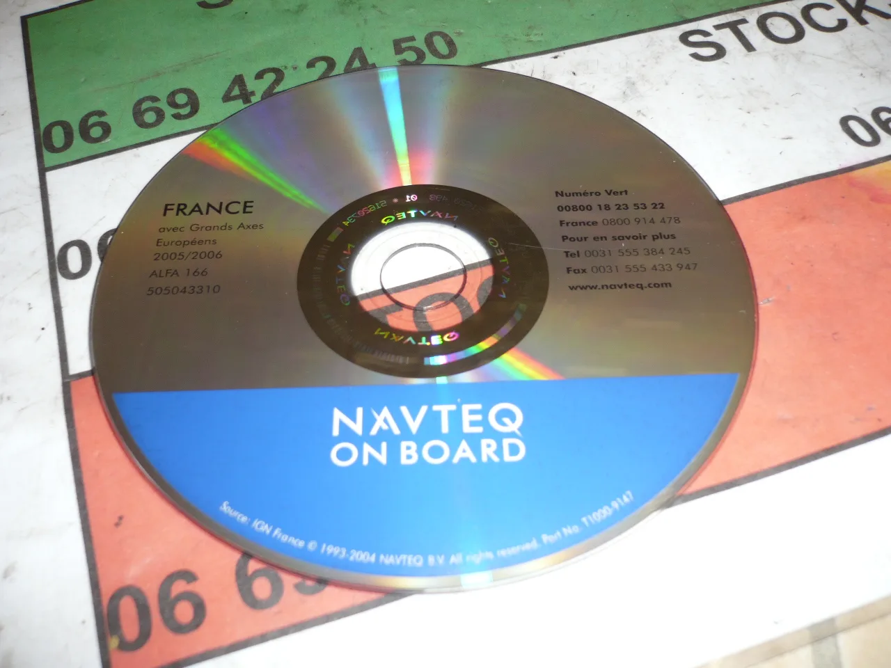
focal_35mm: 35
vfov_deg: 40.7
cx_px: 446
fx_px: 901
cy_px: 334
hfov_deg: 52.6
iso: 100
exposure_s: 1/30
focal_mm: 5.8
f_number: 2.8
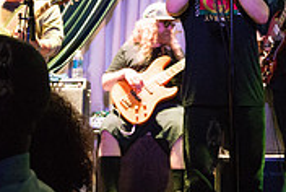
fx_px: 629
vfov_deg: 16.9
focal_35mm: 79
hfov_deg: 25.3
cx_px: 213
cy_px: -12
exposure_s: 1/400
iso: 4000
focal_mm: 24
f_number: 2.8
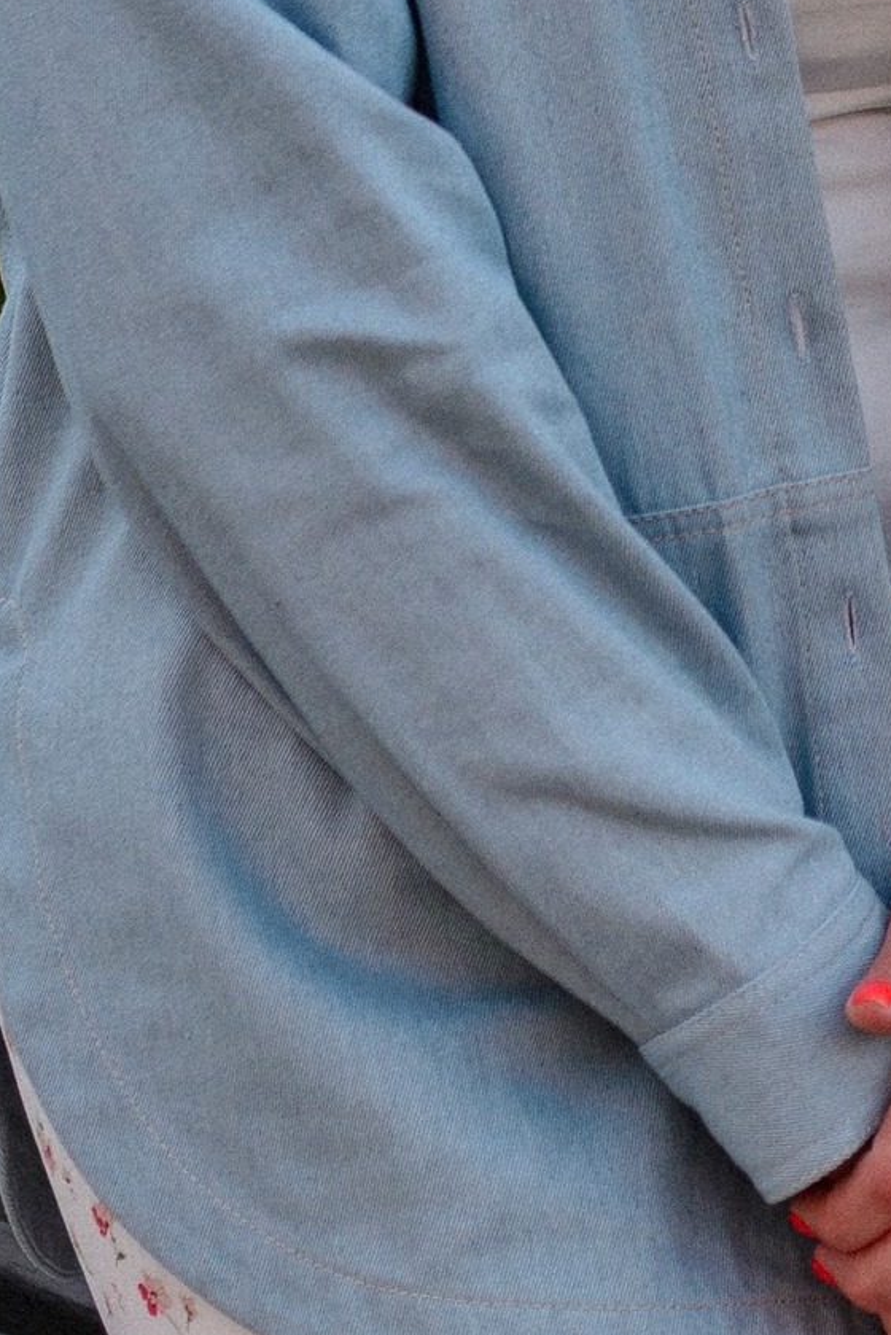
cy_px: -895
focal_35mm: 160
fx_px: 5935
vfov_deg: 12.0
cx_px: 1193
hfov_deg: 8.5
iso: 100
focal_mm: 35
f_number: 2.2
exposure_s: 1/4000
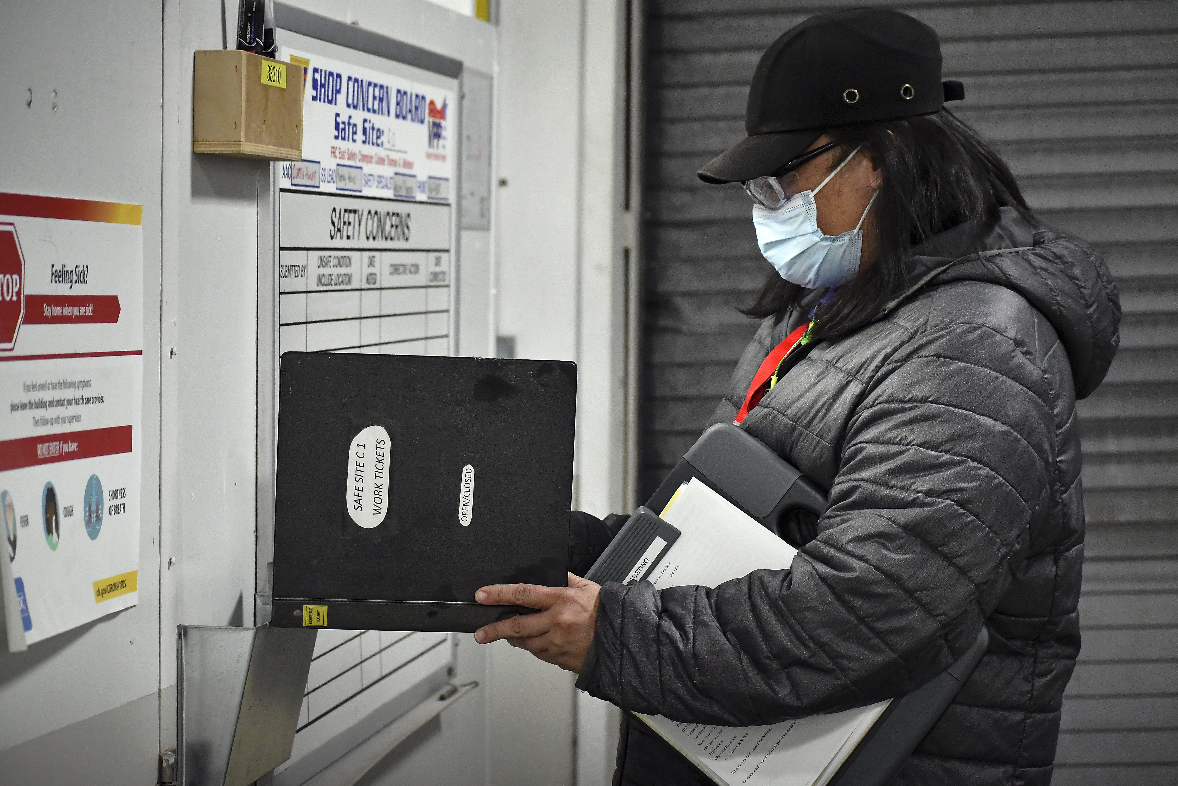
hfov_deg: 19.5
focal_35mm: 105
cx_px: 589
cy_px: 393
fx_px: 3436
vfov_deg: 13.0
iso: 4000
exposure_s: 1/500
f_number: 4.5
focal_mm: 70
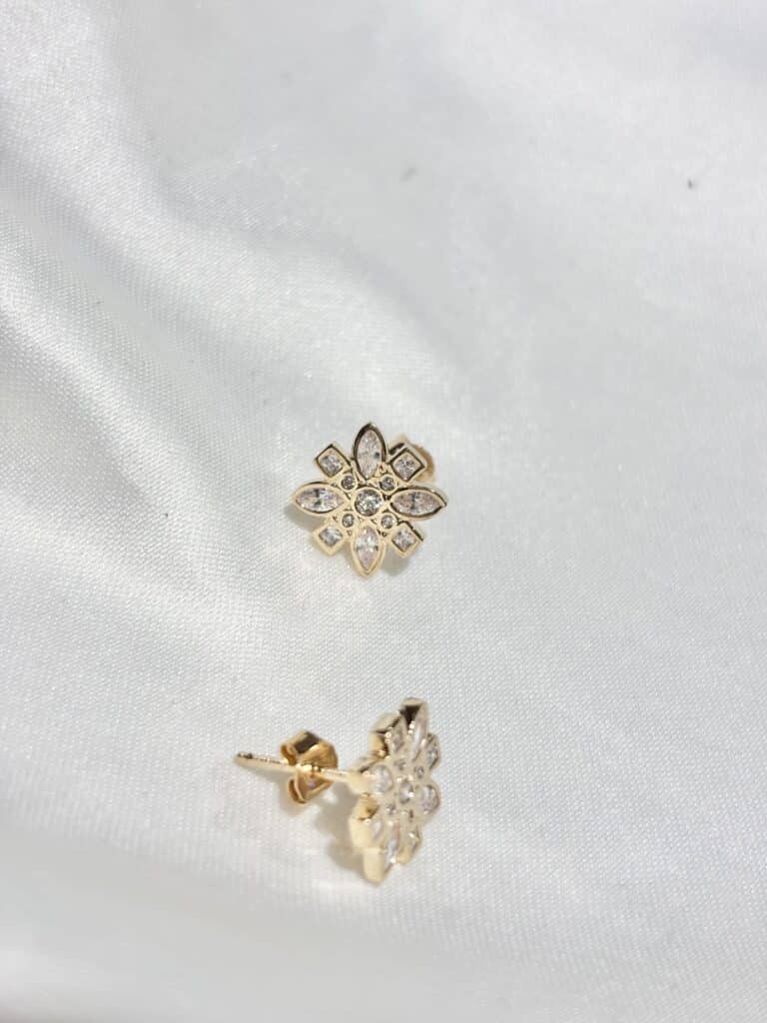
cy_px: 512
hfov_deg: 28.0
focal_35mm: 52
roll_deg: -1.2
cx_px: 384
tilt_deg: -30.1
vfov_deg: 36.8
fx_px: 1536
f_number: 1.6
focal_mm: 5.96
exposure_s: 1/432
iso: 32
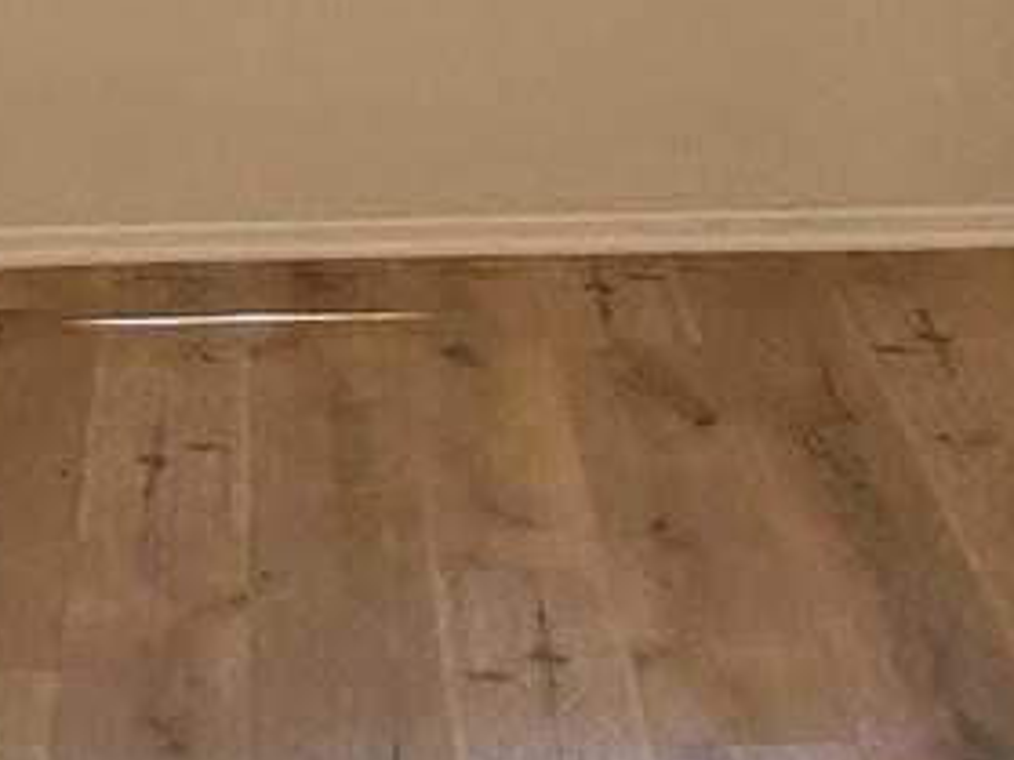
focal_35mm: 176
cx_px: 294
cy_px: -796
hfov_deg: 11.2
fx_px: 5153
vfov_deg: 8.0
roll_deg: +1.5
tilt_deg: -0.2
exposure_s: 1/158
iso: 125
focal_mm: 6.76
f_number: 1.78
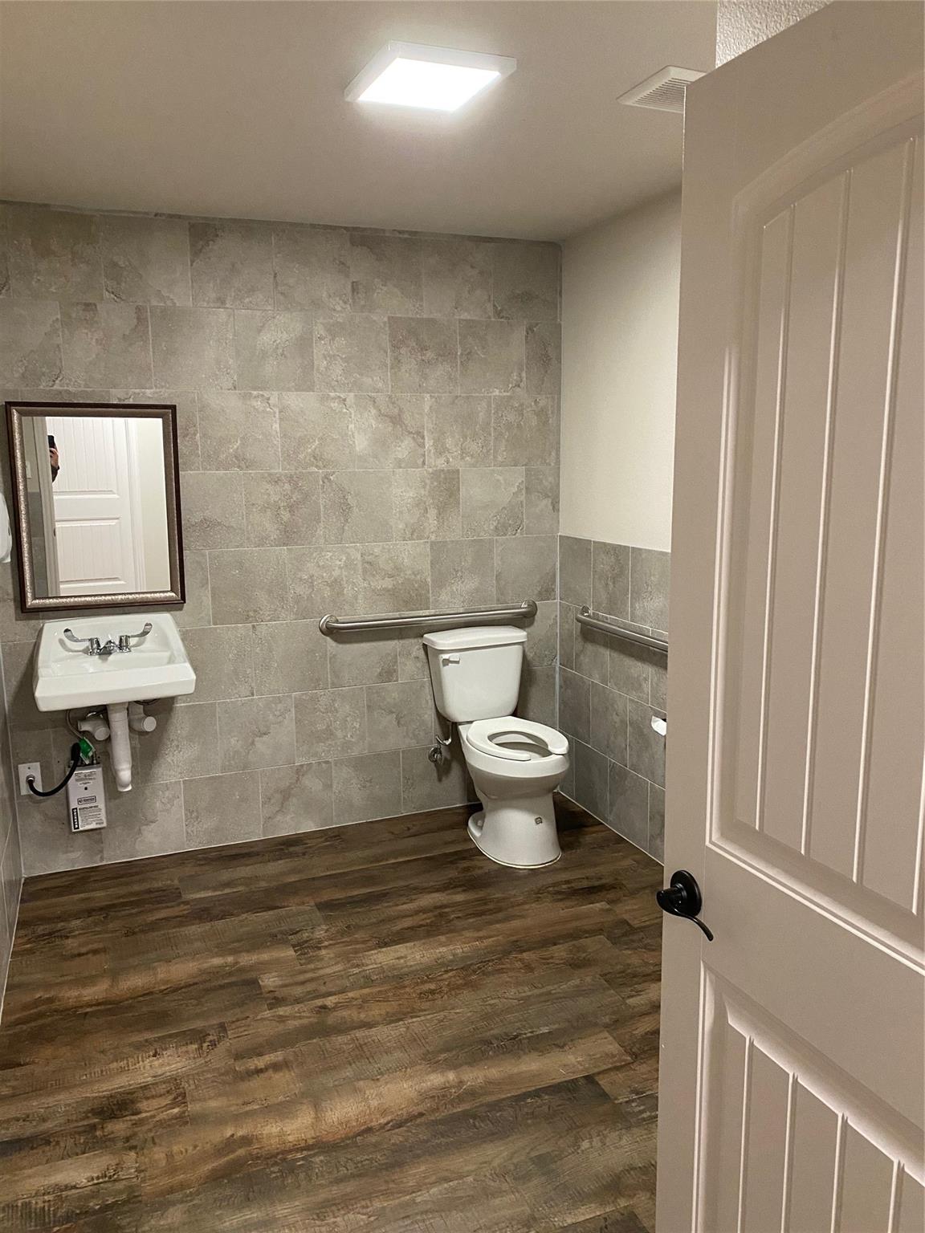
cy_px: 616
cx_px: 462
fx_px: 926
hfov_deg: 53.1
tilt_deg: -9.9
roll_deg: +0.6
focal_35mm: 26
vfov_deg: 67.3
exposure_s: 1/60
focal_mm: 4.25
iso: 500
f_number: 1.8
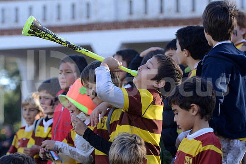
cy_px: 82
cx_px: 123
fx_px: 888
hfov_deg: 15.8
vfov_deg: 10.6
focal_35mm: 130
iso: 500
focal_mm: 130
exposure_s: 1/400
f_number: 4
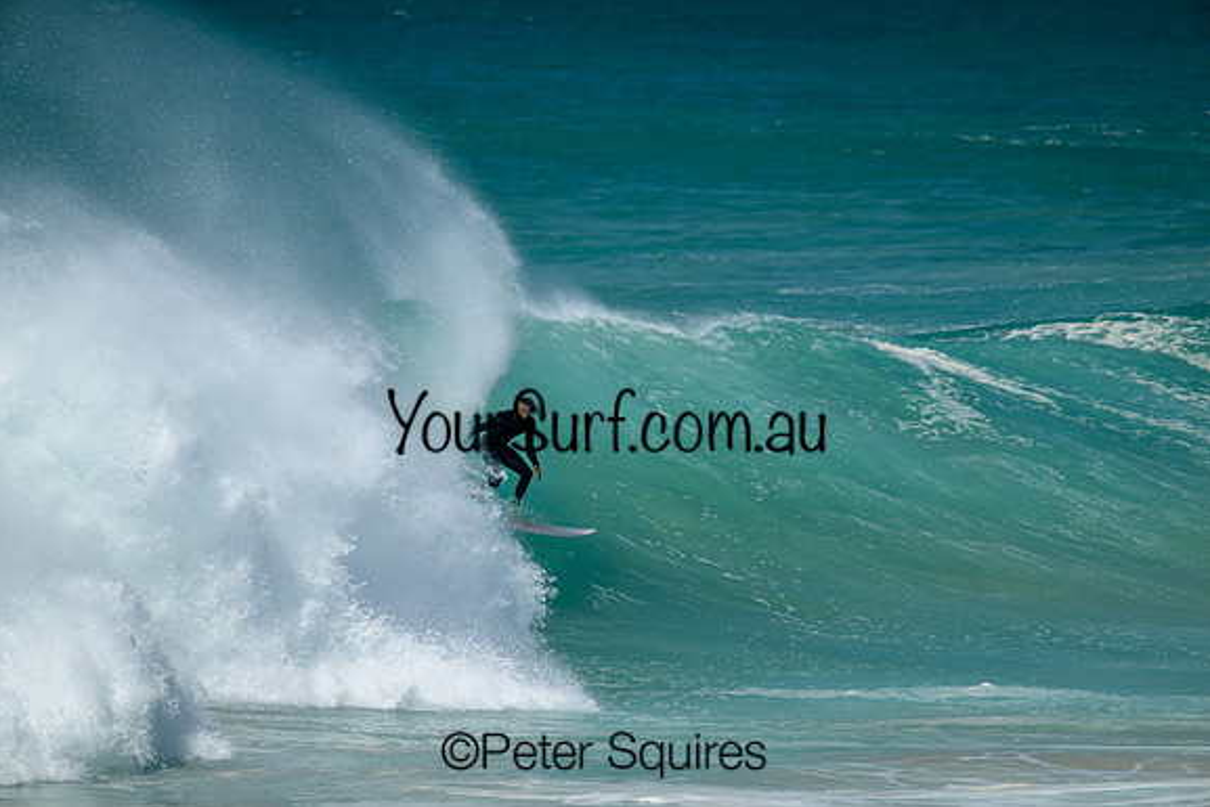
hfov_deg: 3.7
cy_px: 404
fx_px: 18927
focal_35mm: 563
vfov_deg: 2.4
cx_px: 604
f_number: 8
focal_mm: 560
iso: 720
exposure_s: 1/2000
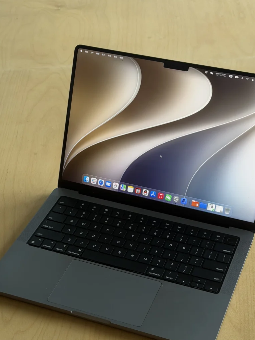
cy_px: 224
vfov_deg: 28.4
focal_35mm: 68
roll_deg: +0.4
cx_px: 146
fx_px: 668
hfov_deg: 21.6
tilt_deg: -42.3
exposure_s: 1/86
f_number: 1.78
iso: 100
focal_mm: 6.76
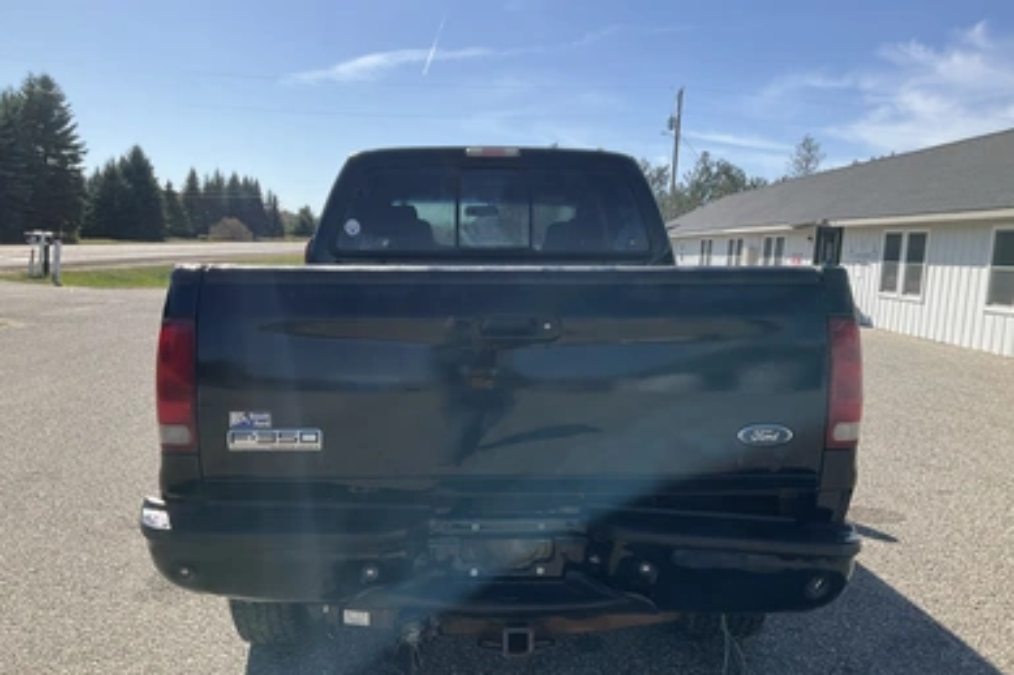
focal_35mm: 31
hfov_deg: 60.3
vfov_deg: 42.3
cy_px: 349
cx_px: 503
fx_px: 873
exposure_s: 1/1675
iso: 25
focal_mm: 3
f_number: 1.8
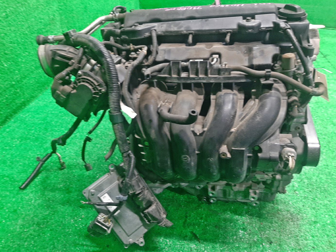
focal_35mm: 27
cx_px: 167
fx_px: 262
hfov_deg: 65.3
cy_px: 128
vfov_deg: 51.3
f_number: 1.7
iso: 186
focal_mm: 3.93
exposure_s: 1/33
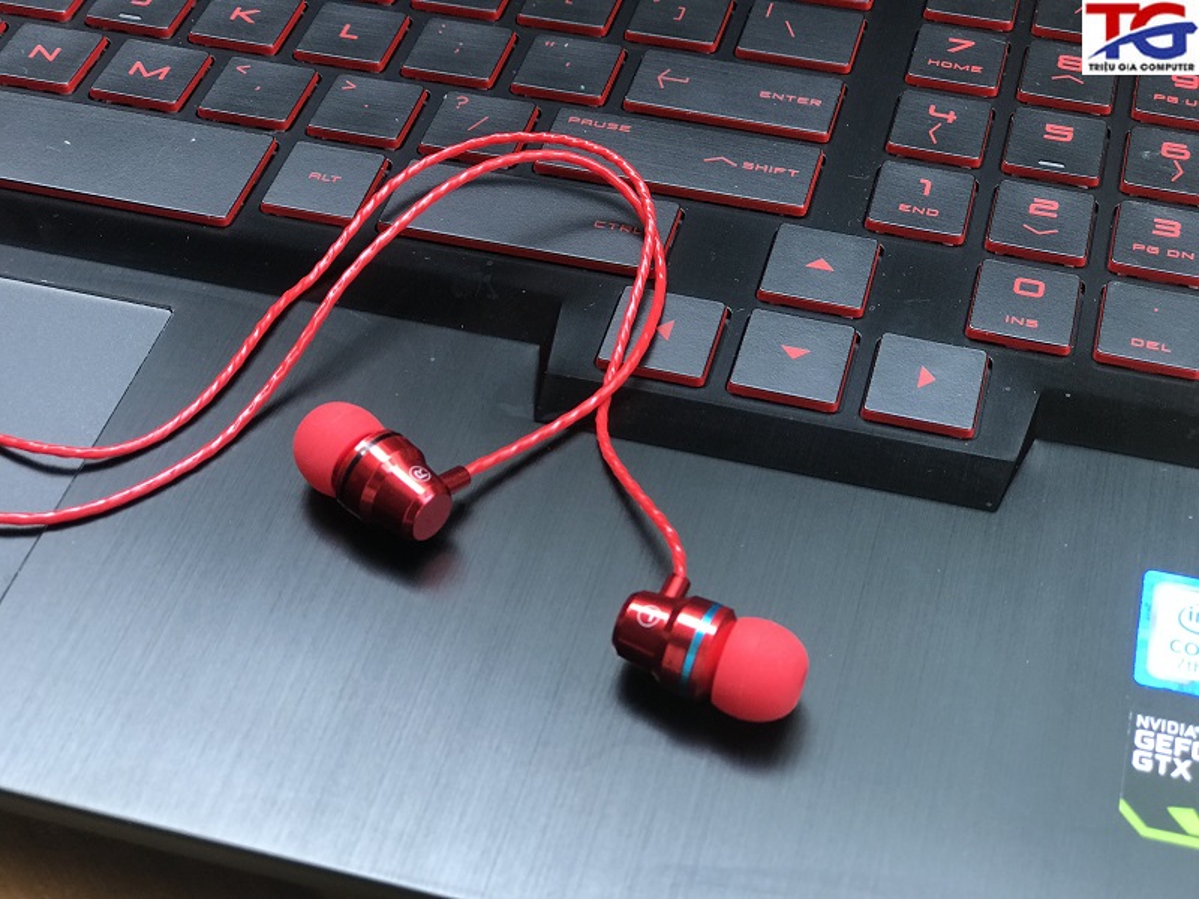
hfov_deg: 33.8
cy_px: 450
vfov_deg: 25.7
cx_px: 600
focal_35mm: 57
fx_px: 1974
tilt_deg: -49.2
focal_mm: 6.6
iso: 32
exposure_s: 1/50
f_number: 2.8
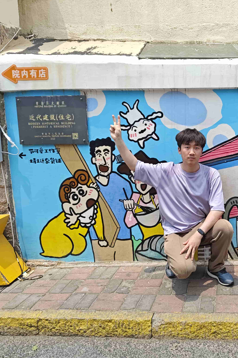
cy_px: 179
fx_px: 317
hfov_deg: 39.4
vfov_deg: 58.7
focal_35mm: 32
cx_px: 191
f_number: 1.88
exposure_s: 1/1244
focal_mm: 5.56
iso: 71
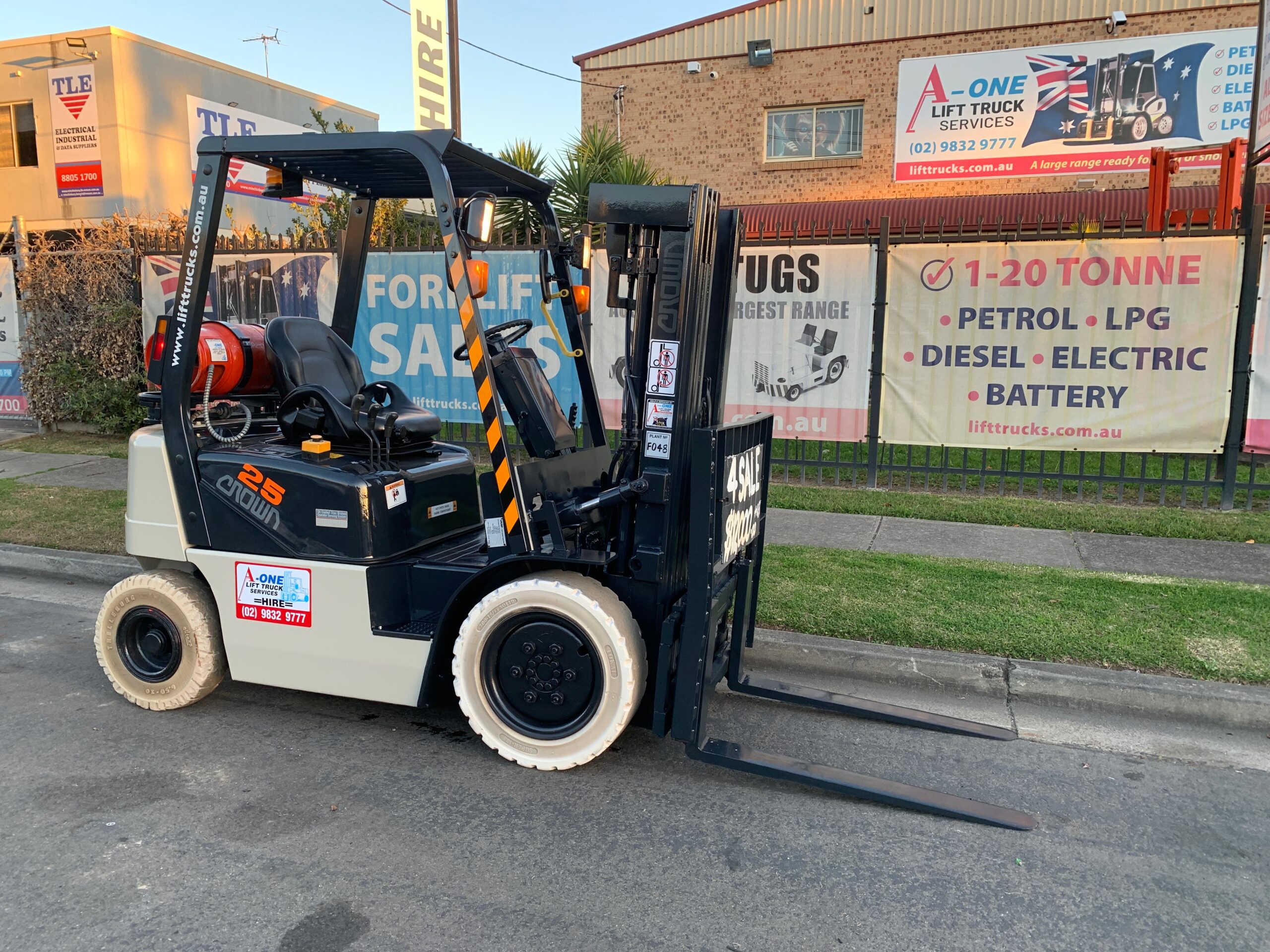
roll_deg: +0.0
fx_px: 954
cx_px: 635
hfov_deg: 67.3
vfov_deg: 53.1
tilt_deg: -10.5
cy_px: 476
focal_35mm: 26
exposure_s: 1/121
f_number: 1.8
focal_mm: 4.25
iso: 50
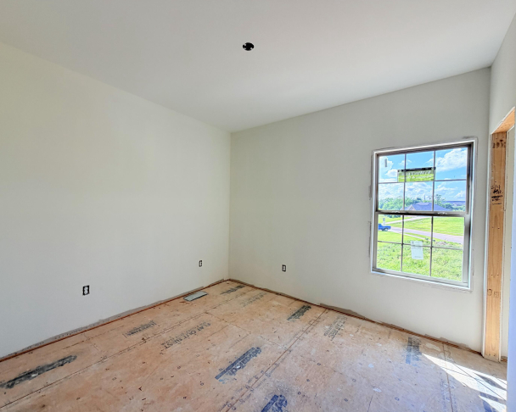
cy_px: 210
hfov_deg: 96.7
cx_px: 243
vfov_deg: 84.0
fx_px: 229
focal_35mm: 15
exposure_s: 1/141
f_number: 2.2
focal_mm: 2.22
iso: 50
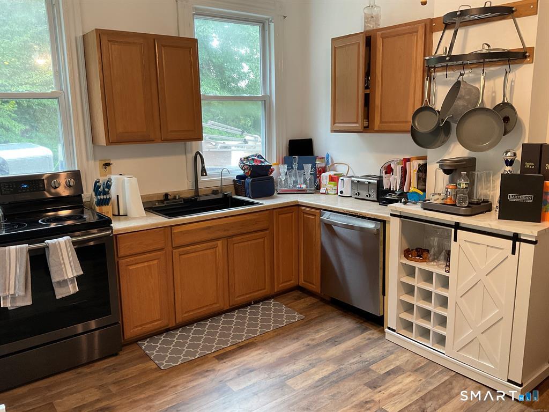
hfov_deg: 61.7
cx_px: 274
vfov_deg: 48.2
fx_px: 460
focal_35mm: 29
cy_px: 206
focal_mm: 3
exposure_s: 1/60
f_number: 1.8
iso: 100
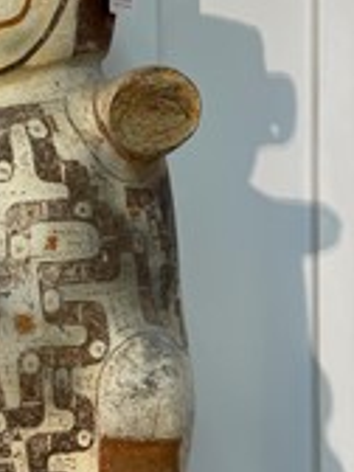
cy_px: 228
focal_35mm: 62
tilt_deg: -5.2
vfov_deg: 31.2
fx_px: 845
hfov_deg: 22.1
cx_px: -53
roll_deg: +1.9
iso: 100
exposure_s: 1/100
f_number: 1.6
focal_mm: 5.1
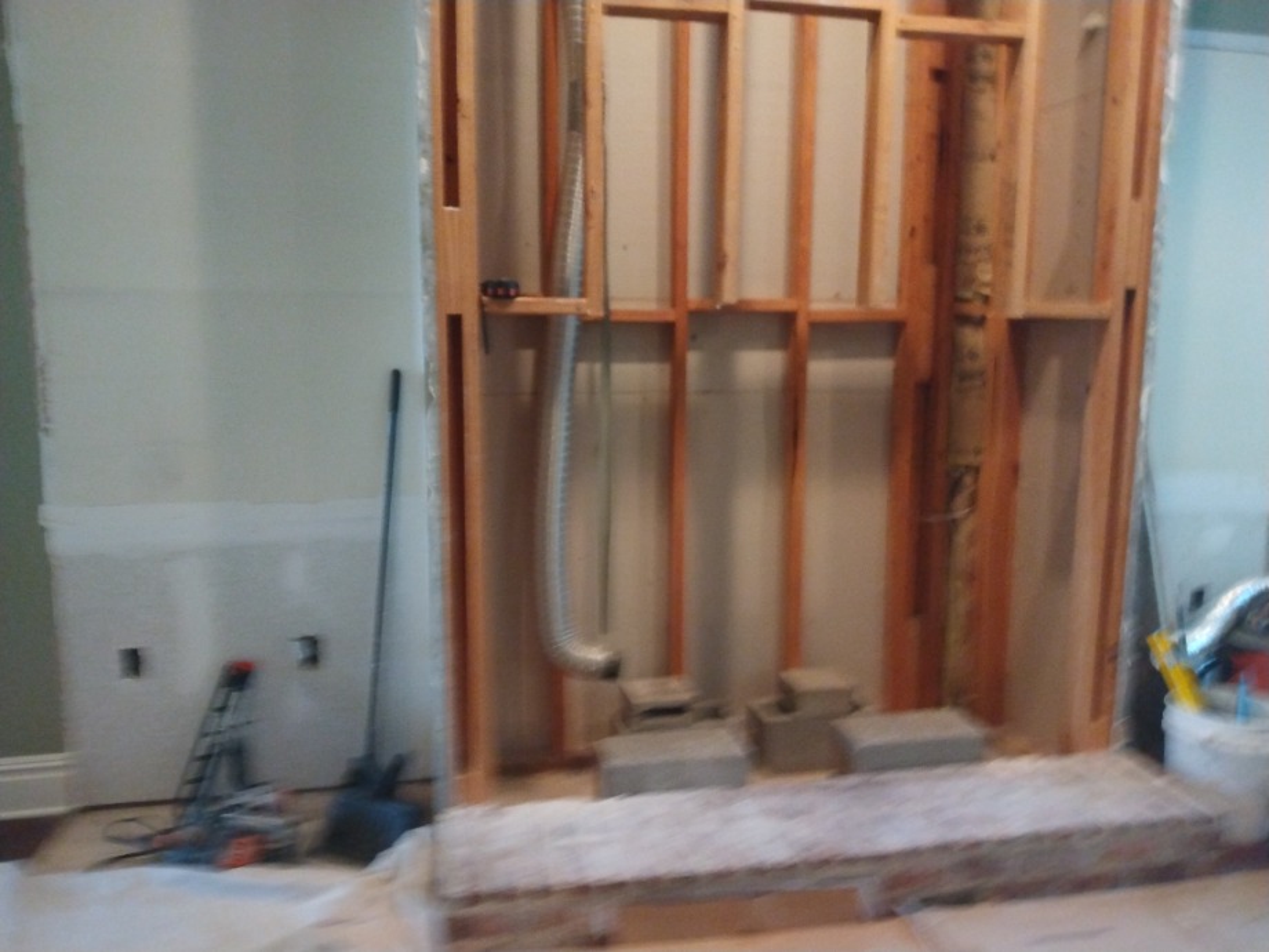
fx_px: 733
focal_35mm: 20
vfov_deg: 66.0
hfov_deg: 81.7
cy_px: 476
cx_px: 634
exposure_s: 1/24
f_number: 2
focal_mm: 3.54
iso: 759
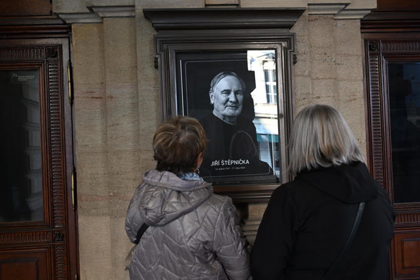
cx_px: 210
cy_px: 140
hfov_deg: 61.9
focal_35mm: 30
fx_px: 350
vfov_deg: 43.6
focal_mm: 30
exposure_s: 1/125
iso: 1250
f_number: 4.5
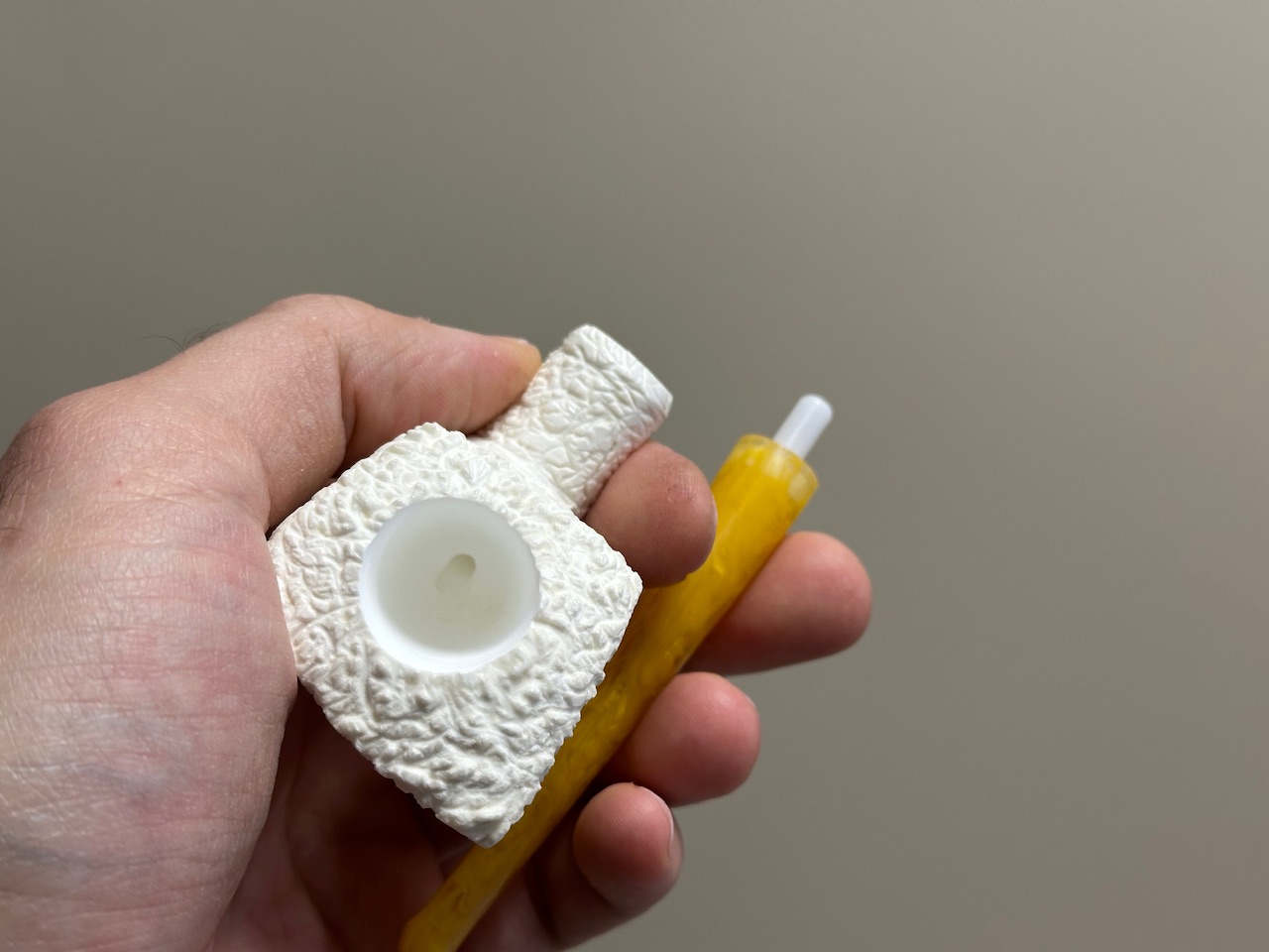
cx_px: 634
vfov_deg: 30.3
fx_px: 1760
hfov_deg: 39.7
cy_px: 476
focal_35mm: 48
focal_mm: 6.86
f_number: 1.78
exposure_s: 1/121
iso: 64
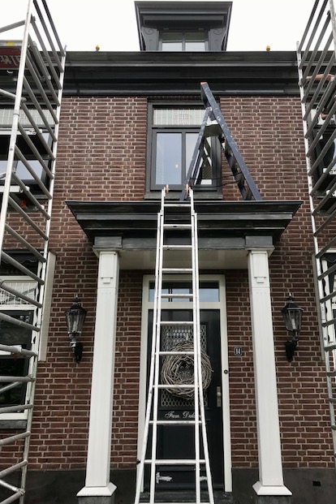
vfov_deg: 61.9
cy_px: 250
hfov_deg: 43.6
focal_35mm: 30
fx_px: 420
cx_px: 182
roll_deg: -0.1
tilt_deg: +18.8
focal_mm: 3.99
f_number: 1.8
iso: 20
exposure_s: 1/488
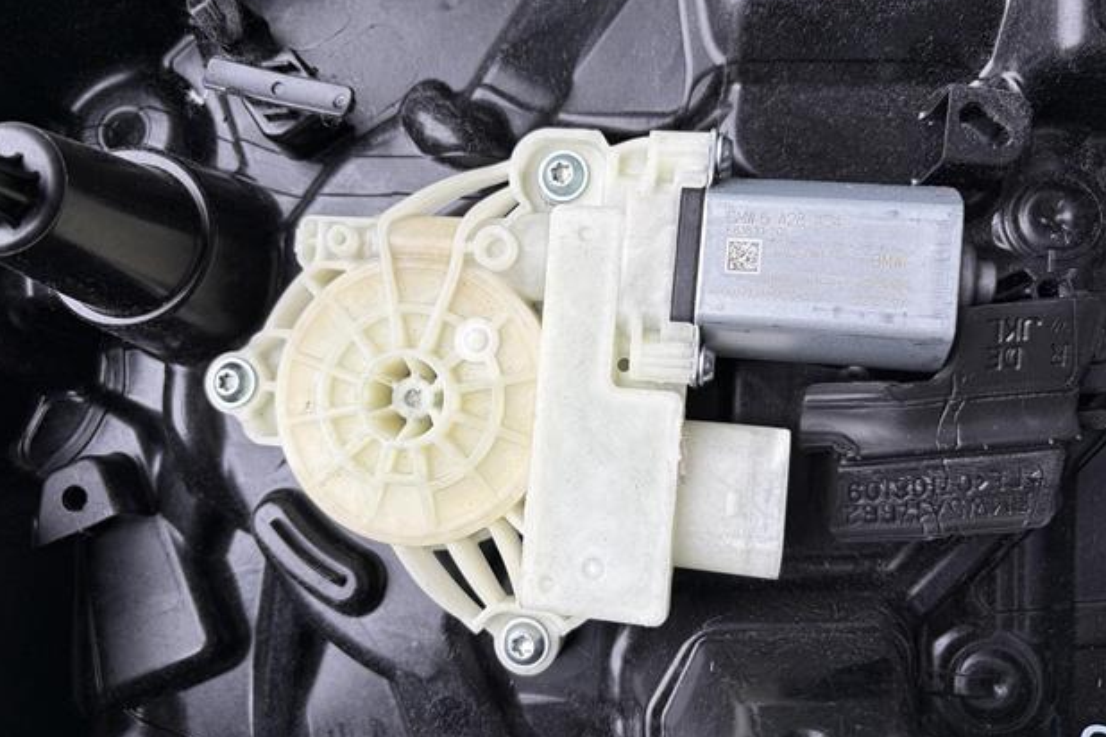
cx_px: 564
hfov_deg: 65.5
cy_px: 372
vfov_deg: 46.4
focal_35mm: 28
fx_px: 860
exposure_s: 1/161
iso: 40
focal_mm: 5.96
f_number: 1.6
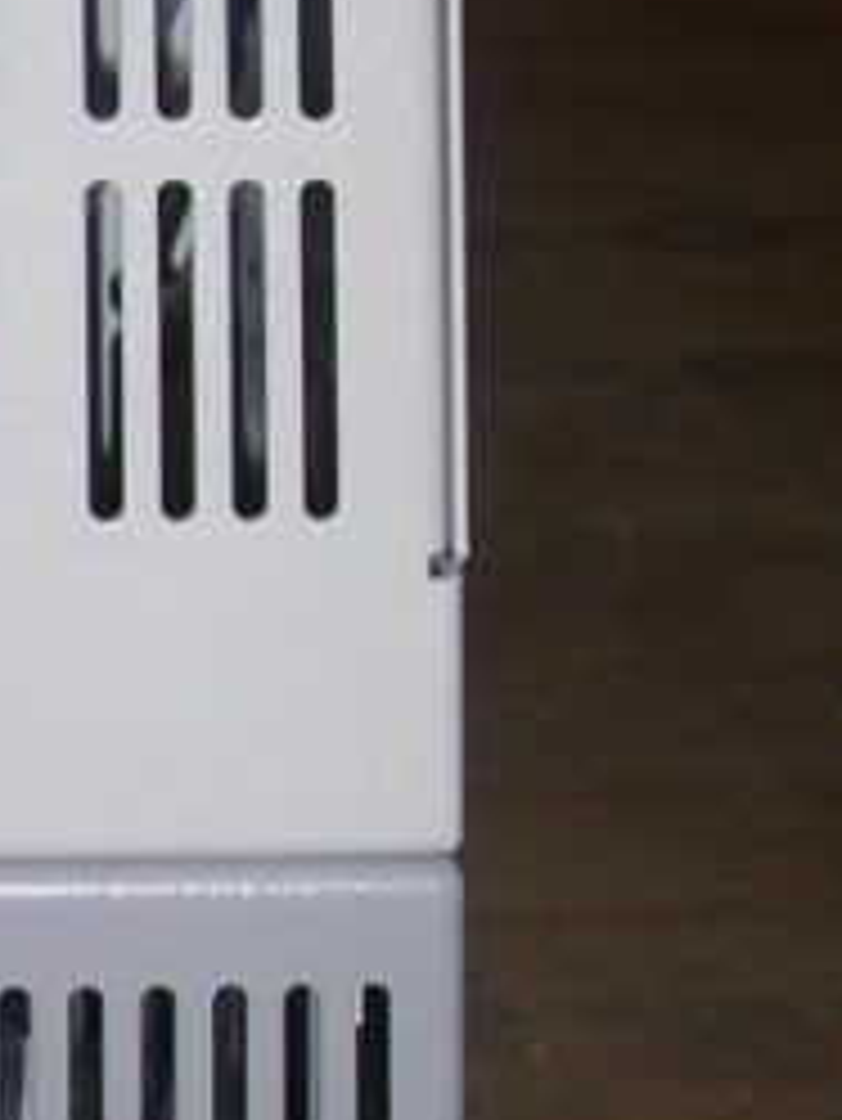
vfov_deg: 15.5
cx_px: -491
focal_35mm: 122
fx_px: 3953
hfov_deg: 11.6
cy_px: 1365
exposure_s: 1/60
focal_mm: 6.2
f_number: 2.7
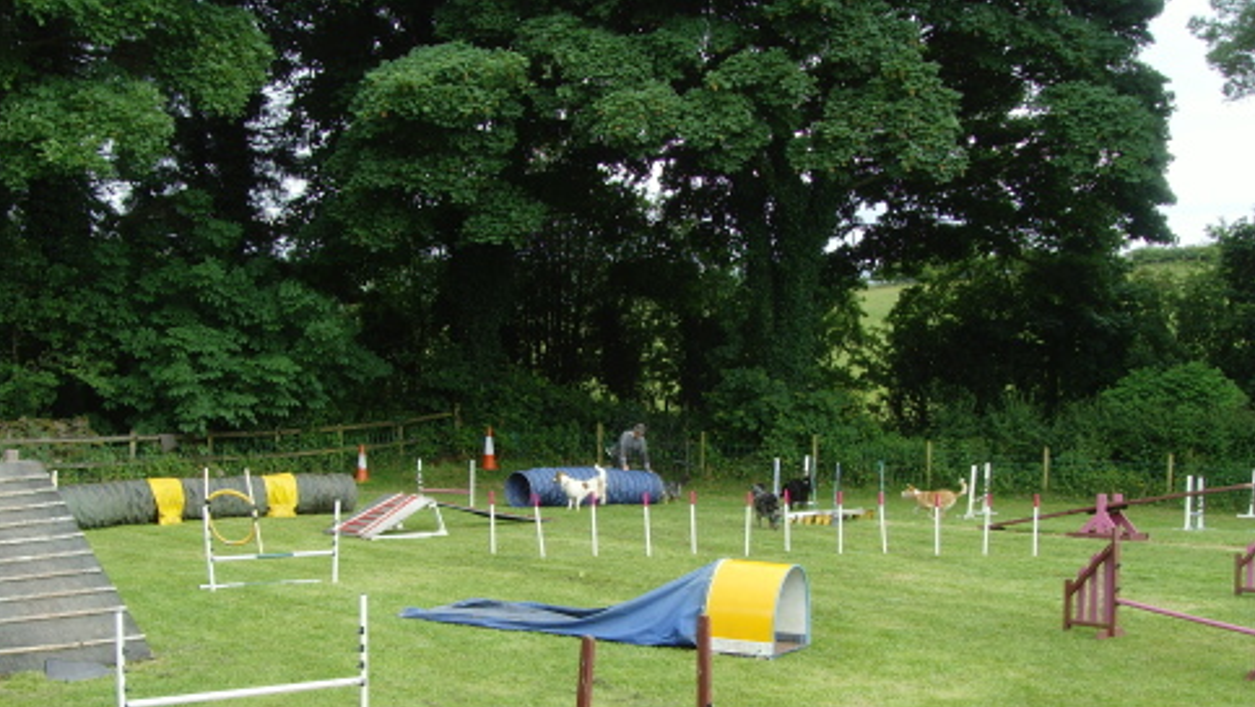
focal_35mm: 45
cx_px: 592
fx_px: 1498
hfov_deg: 45.4
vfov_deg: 26.3
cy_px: 494
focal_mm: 6.6
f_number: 3.5
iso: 80
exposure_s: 1/125
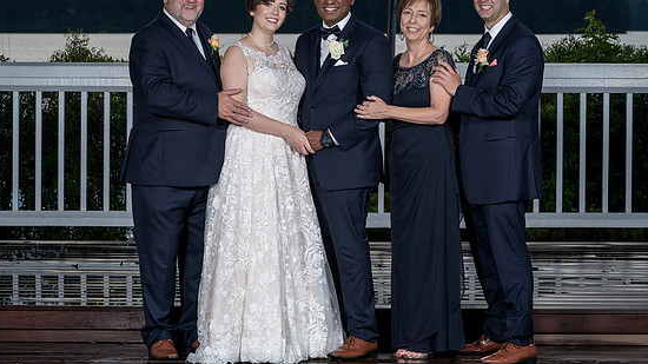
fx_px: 2199
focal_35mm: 128
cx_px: 299
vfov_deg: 9.5
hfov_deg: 16.8
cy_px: 142
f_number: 8
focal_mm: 105
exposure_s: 1/200
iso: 100
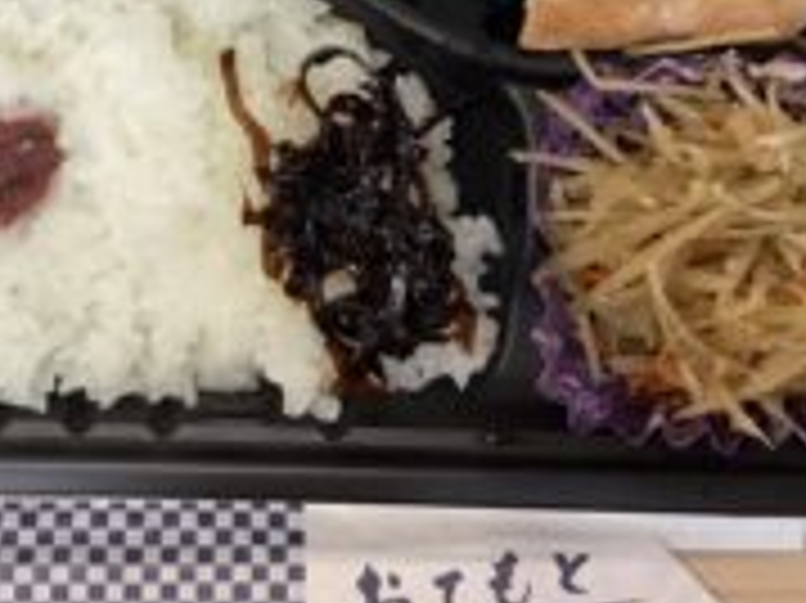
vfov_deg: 21.9
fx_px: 1512
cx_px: 250
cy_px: 38
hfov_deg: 29.6
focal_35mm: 65
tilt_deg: -84.8
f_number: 2.4
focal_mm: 3.3
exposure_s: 1/60
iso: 320
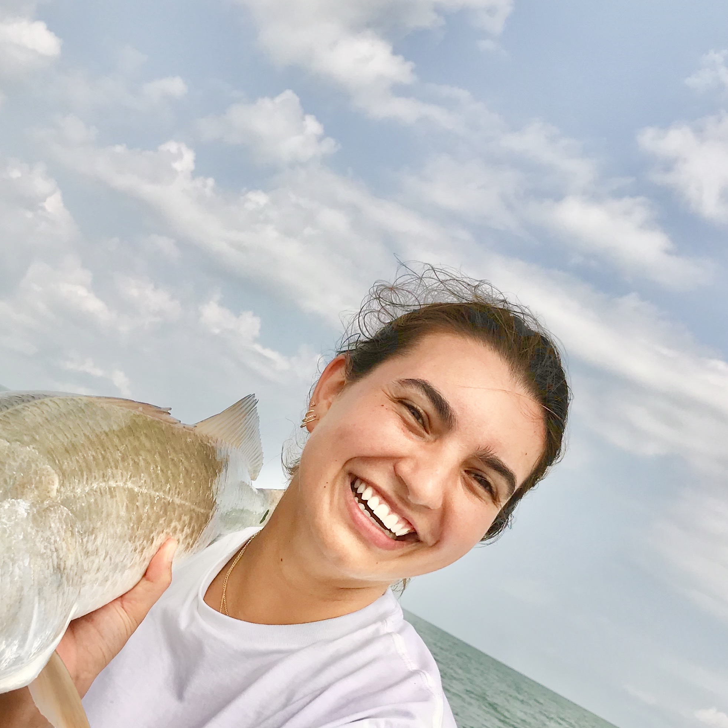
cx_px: 261
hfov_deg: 33.2
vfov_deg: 33.1
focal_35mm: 51
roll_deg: -28.5
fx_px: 1213
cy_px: 482
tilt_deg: -2.1
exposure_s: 1/3546
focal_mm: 3.99
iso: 20
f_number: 1.8
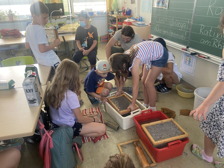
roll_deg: +3.3
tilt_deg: -26.6
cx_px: 112
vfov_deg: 53.1
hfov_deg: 67.3
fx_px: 168
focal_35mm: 26
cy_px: 84
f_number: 1.8
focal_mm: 4.25
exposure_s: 1/60
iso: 125
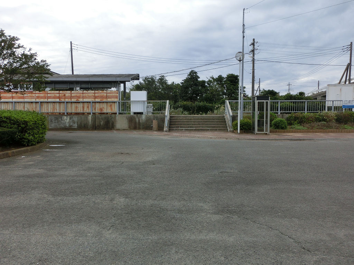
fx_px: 286
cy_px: 132
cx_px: 177
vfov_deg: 49.7
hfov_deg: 63.4
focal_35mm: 28
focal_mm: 5
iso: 80
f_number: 3
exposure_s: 1/1000
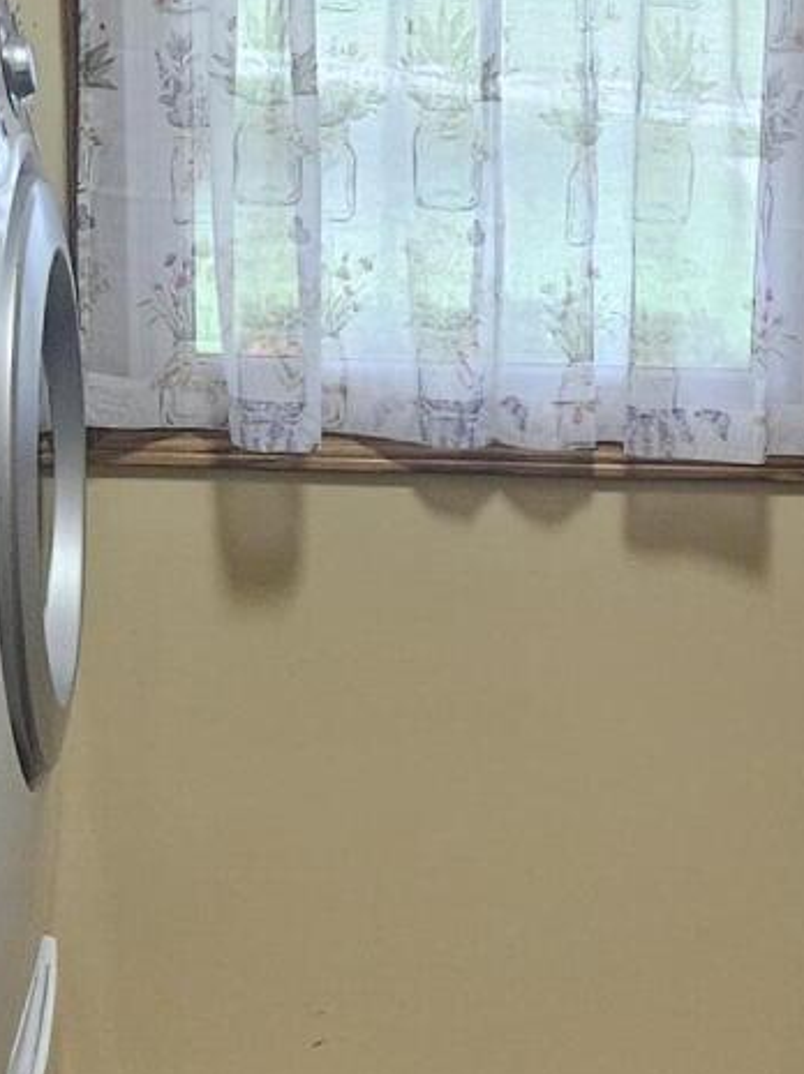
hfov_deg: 14.8
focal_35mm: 99
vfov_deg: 19.7
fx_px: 3070
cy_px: 811
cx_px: 705
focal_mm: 5.4
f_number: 1.8
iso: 500
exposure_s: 1/120
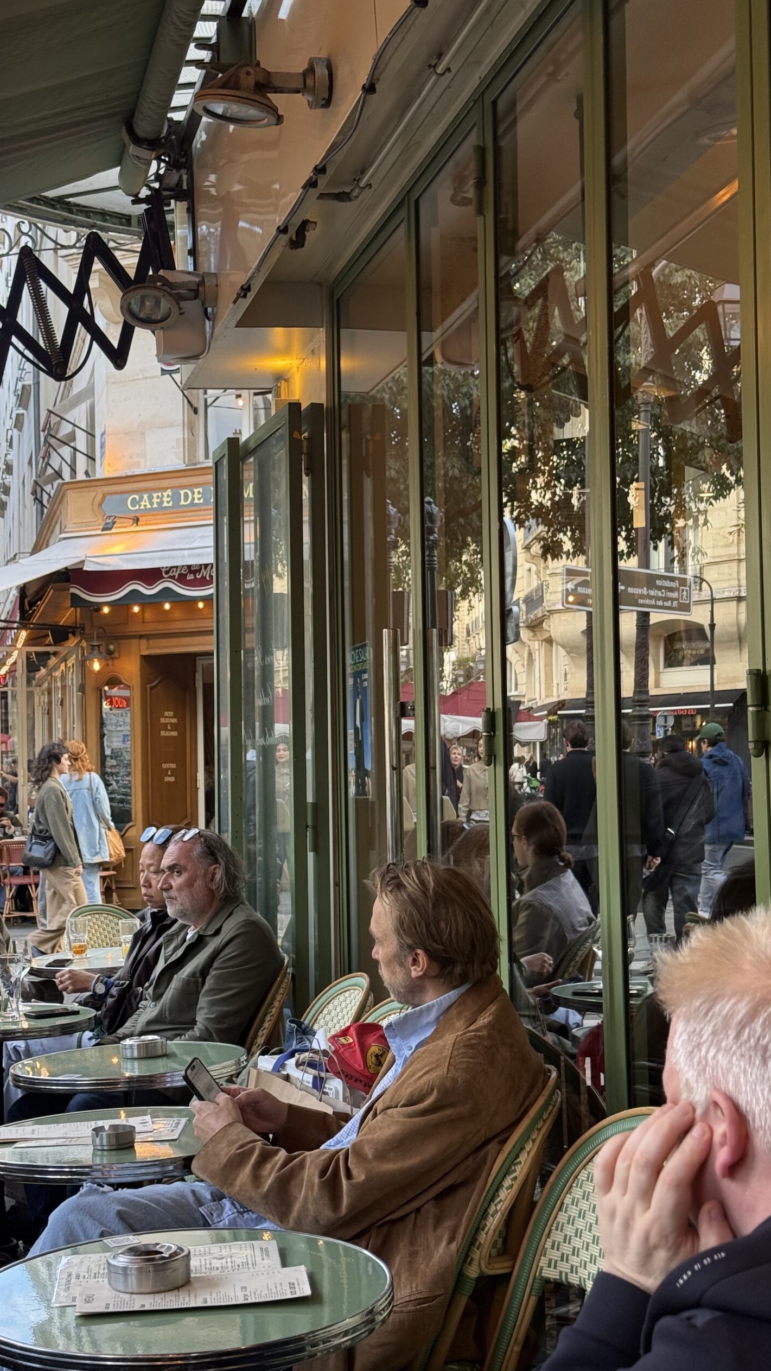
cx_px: 302
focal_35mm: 53
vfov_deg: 39.2
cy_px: 686
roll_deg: +0.5
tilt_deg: +3.4
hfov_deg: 22.6
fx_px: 1926
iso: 160
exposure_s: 1/100
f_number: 1.78
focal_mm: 6.76
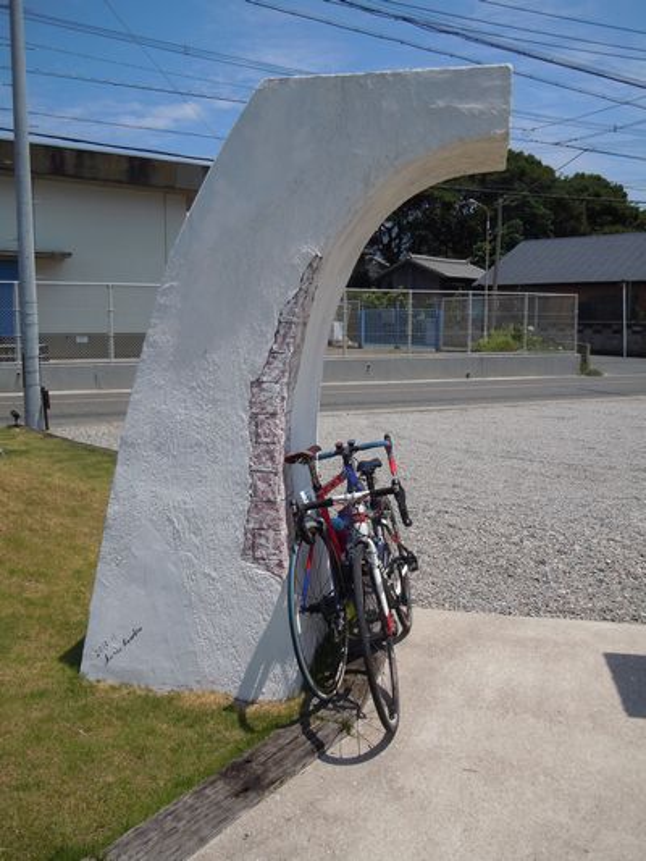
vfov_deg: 55.3
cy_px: 430
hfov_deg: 43.0
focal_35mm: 33
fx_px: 821
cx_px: 323
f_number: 8
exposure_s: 1/320
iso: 100
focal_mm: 5.9
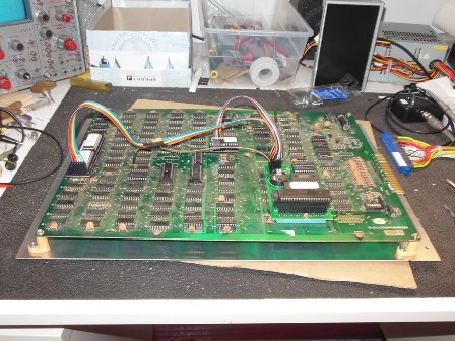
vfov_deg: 42.9
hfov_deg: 55.4
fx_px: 434
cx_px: 228
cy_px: 170
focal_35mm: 33
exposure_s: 1/30
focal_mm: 6
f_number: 3.5
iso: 200
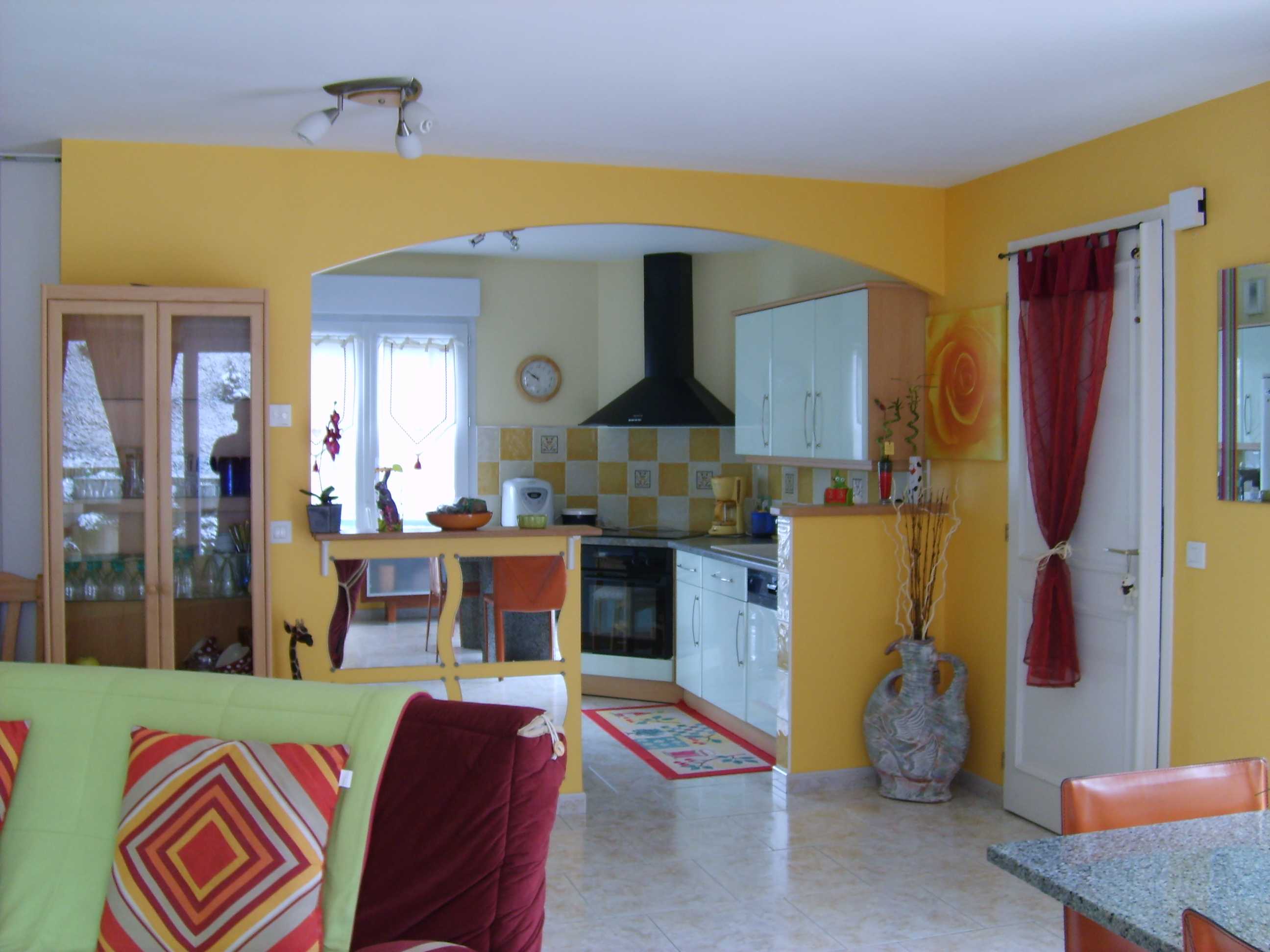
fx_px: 1284
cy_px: 476
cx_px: 635
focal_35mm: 35
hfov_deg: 52.6
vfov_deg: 40.7
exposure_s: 1/30
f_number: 2.8
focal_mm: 5.8
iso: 88
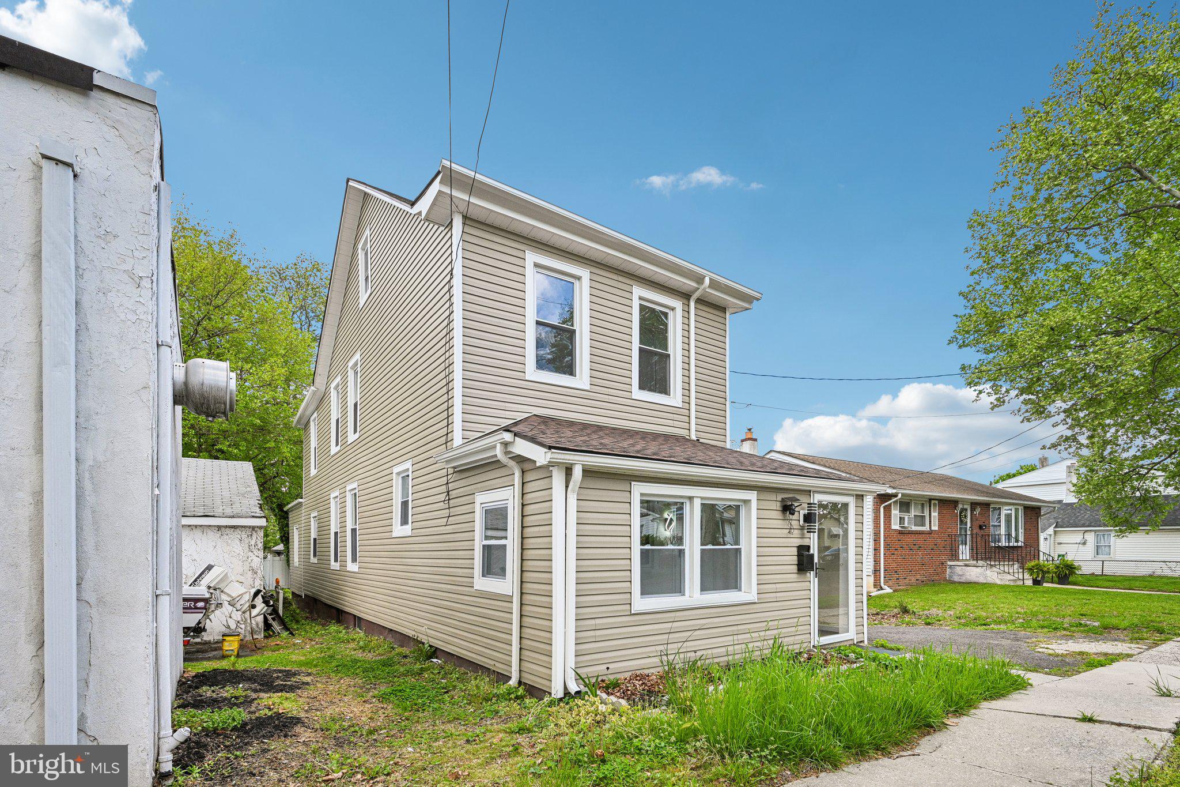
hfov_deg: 96.7
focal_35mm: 16
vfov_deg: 73.7
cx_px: 590
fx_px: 524
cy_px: 394
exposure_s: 1/640
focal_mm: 16
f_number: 8
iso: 800
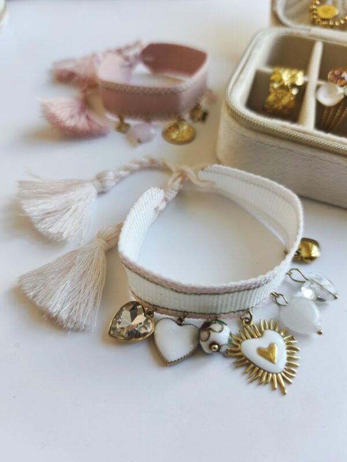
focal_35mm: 23
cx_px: 174
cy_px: 231
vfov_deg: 73.9
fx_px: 307
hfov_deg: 58.9
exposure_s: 1/100
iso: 250
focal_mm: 6.18
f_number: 1.65
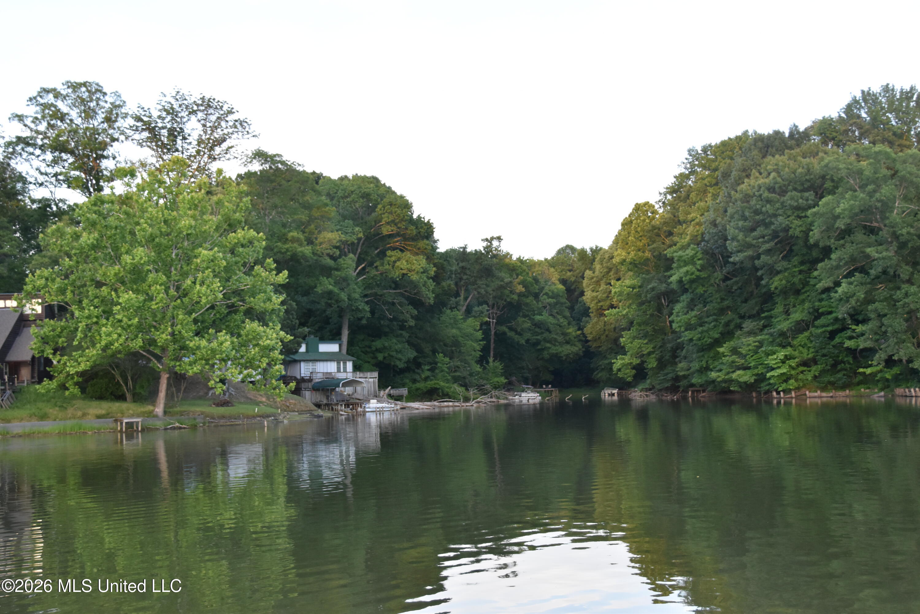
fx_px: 1073
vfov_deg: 31.9
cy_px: 307
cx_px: 460
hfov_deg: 46.4
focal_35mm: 42
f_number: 4
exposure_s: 1/250
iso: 800
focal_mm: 28
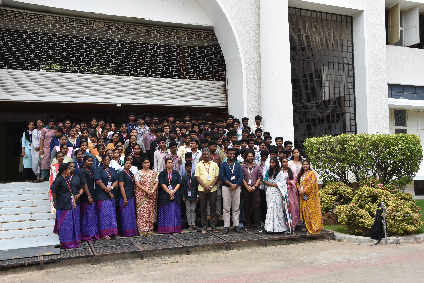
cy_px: 142
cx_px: 212
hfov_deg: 53.1
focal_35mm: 36
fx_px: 424
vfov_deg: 36.9
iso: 500
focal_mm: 24
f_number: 8
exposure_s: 1/500
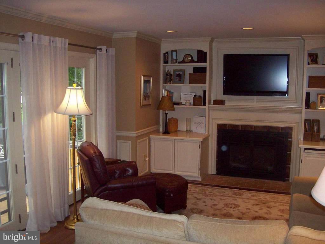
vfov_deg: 39.7
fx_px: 338
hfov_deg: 51.4
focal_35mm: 36
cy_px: 122
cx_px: 162
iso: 140
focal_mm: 6
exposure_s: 1/64
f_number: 2.7
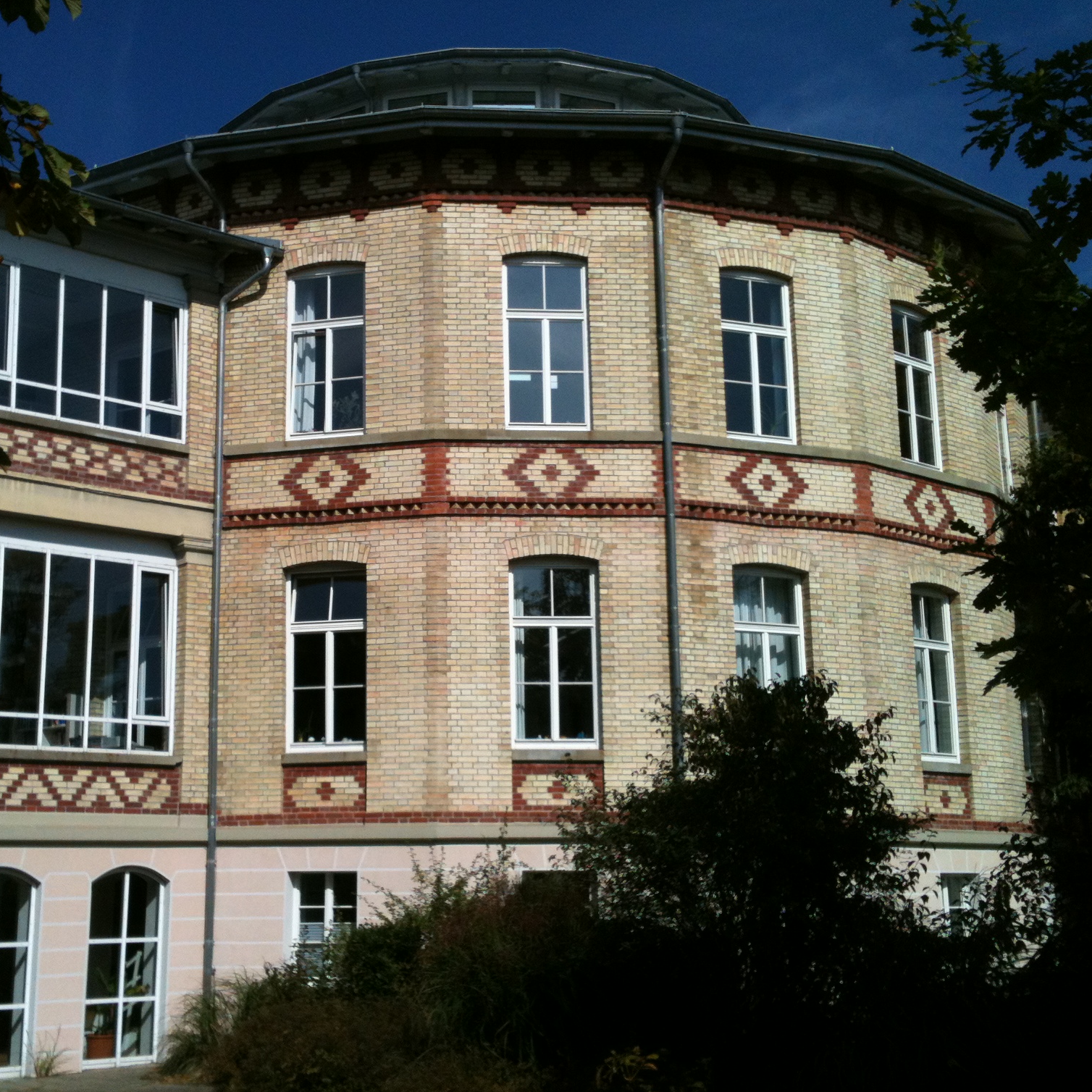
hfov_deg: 39.8
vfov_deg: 40.0
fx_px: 1499
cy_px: 538
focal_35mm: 42
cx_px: 410
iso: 64
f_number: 2.8
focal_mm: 3.85
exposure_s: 1/3138
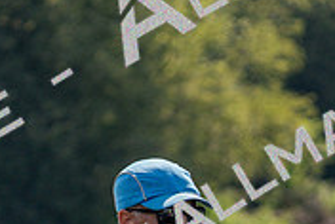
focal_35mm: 658
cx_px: 223
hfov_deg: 3.1
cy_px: 345
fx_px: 6133
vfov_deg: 2.1
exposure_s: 1/1600
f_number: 5.6
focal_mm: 200
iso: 200
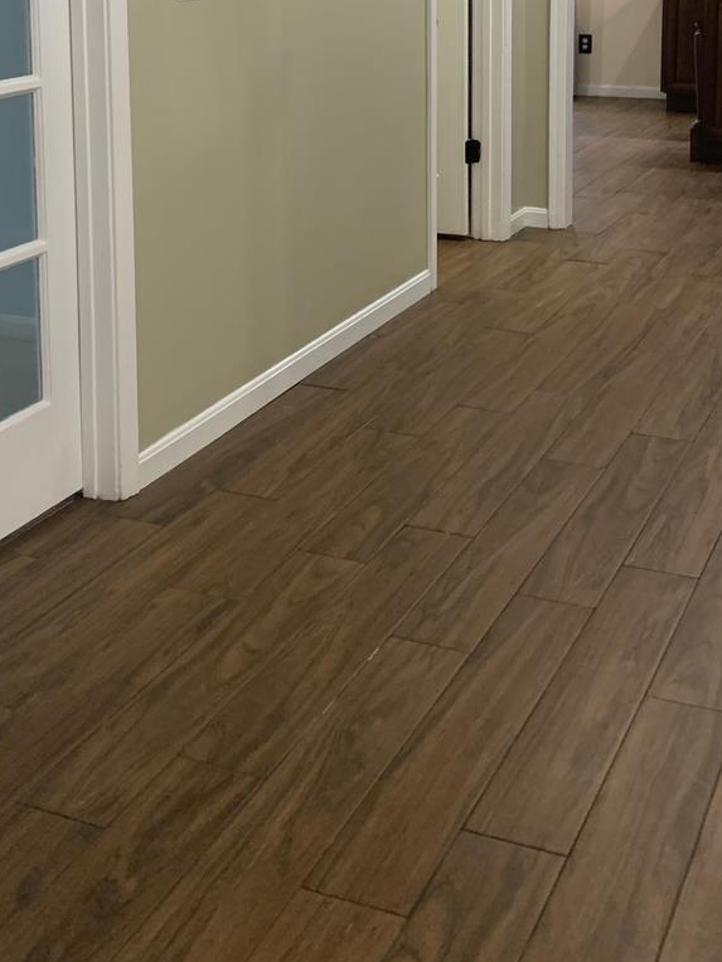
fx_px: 1418
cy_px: 123
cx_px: 336
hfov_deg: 28.6
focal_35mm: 51
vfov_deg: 35.6
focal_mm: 4.25
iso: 250
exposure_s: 1/60
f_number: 1.8
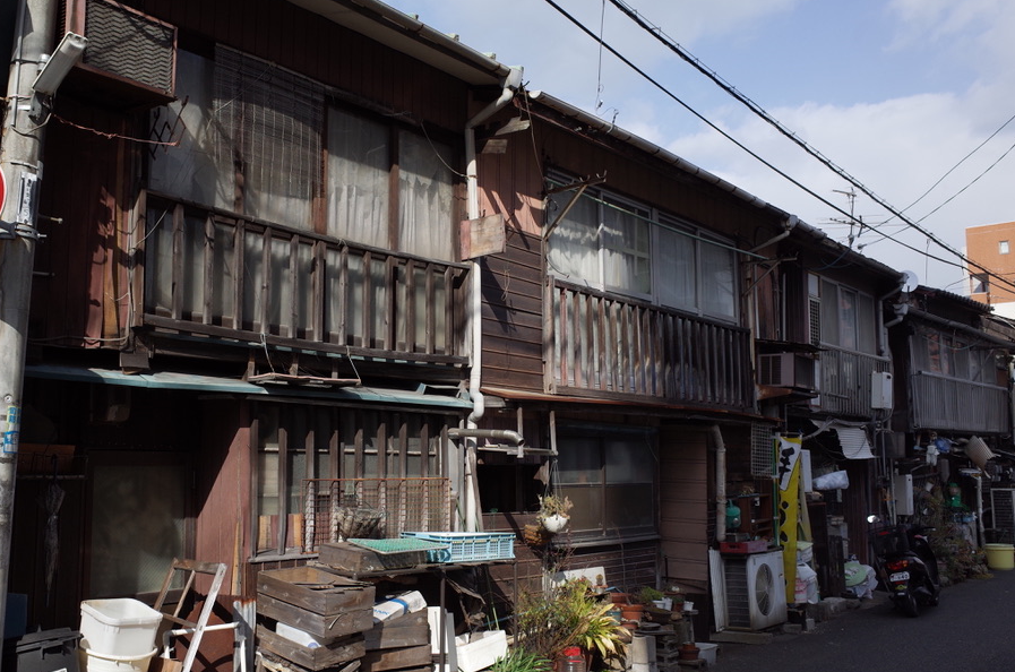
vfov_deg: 38.7
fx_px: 957
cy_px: 364
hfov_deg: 55.5
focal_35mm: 34
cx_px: 407
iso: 200
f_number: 5.6
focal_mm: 18.3
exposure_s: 1/750
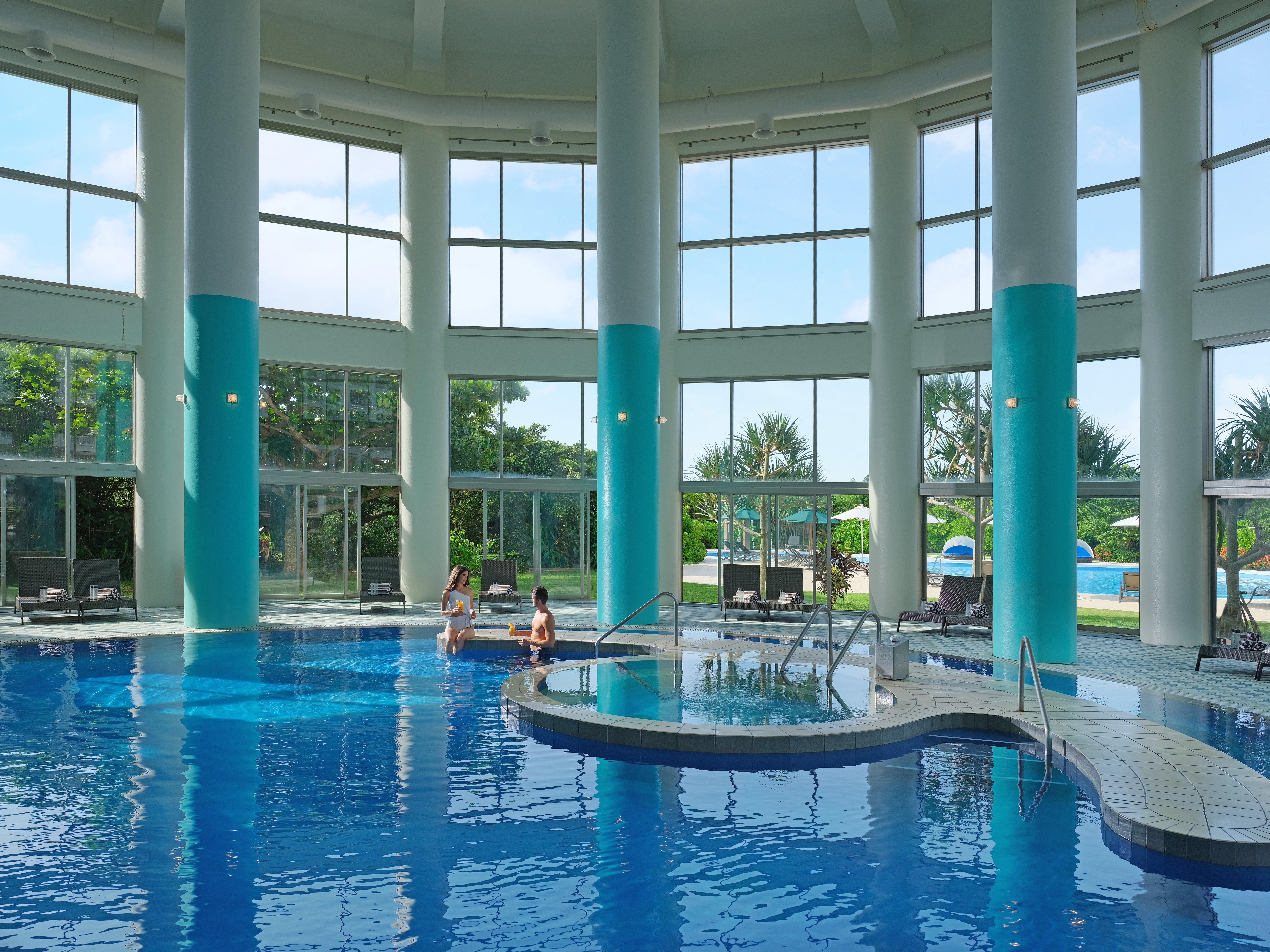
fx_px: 917
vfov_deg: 54.9
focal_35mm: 25
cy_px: 476
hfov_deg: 69.4
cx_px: 635
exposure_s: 1/220
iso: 400
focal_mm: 32
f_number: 9
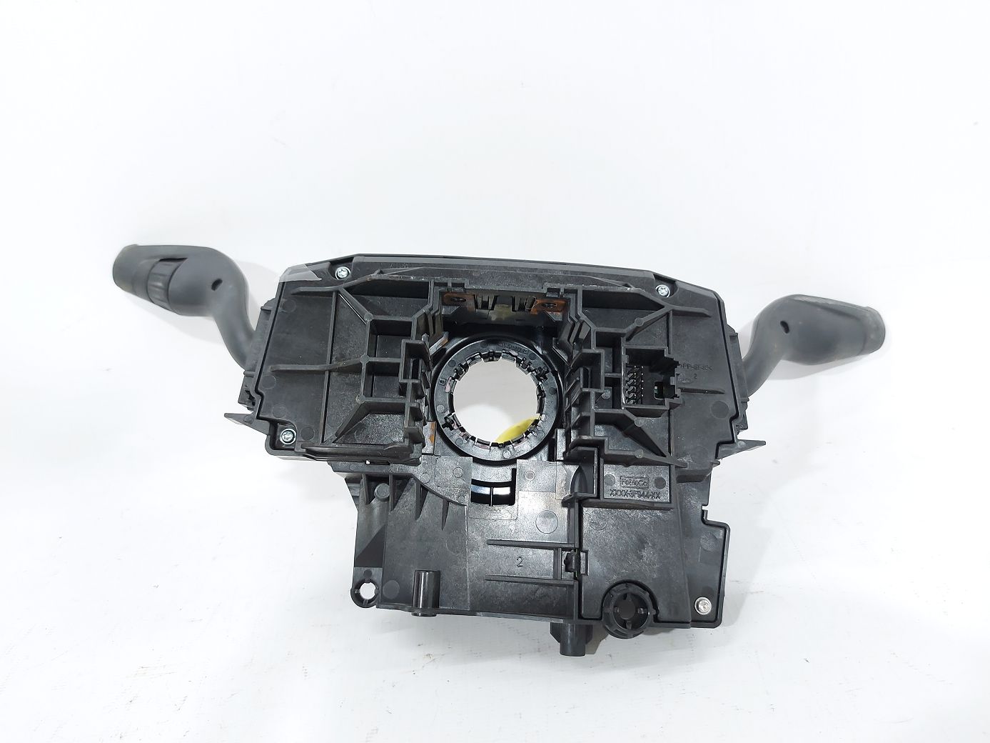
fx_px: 686
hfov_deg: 71.6
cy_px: 372
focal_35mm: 24
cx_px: 495
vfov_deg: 56.8
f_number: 1.8
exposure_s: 1/50
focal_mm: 5.23
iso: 100
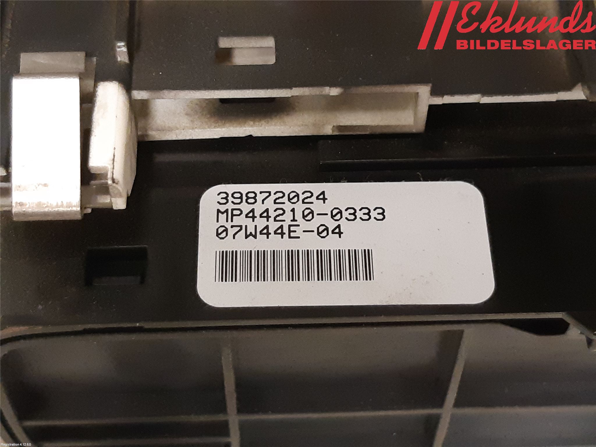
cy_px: 224
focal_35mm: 26
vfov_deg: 53.1
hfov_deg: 67.3
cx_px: 298
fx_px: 448
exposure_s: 1/25
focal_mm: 3.93
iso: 400
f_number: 1.7
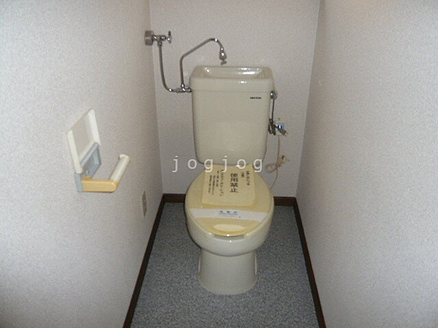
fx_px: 354
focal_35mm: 28
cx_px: 219
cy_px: 164
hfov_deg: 63.4
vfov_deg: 49.7
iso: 100
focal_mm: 4.6
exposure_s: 1/30
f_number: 2.8
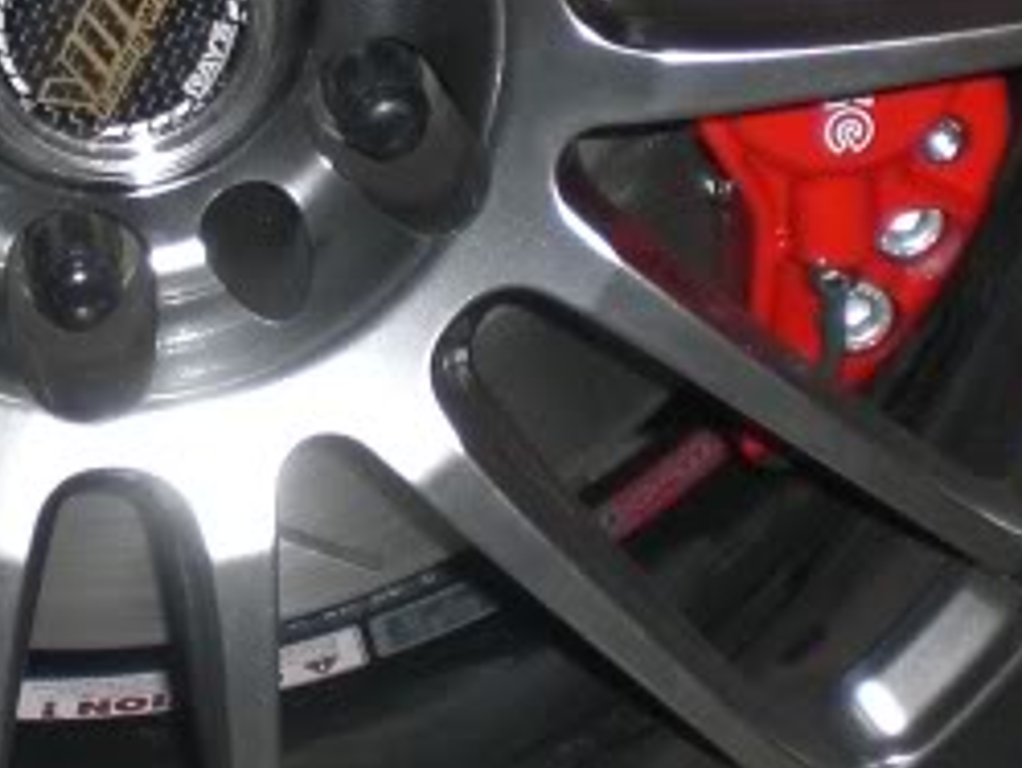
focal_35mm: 156
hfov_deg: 12.5
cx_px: 21
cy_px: 49
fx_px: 4608
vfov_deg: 9.5
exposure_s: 1/60
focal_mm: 6.3
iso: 100
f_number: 3.1
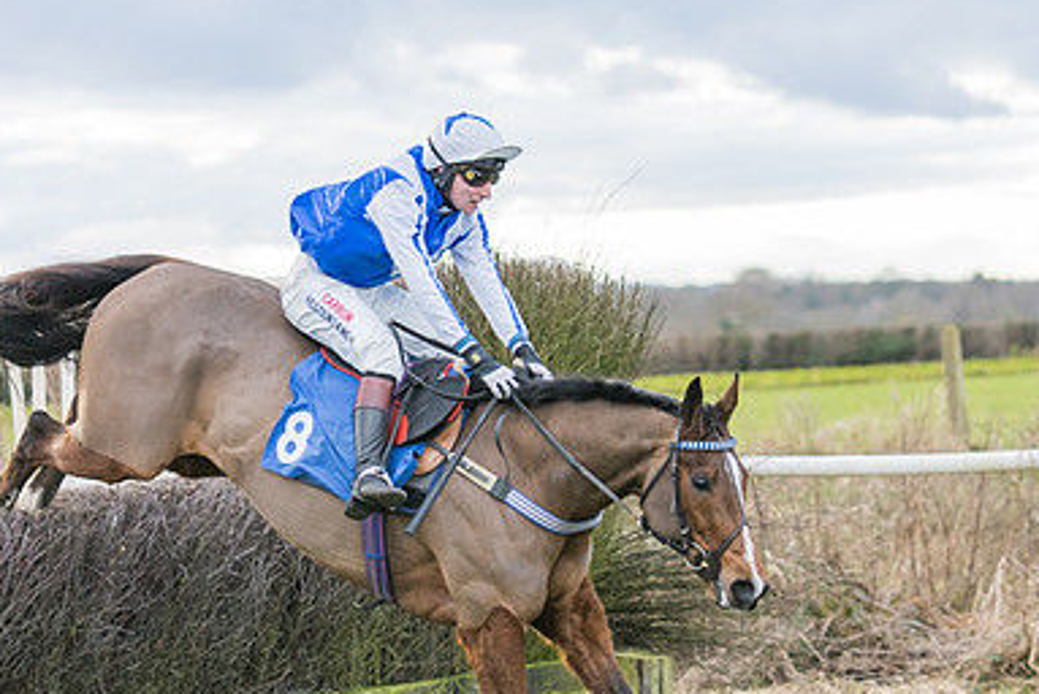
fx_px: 5170
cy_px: 415
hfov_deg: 11.5
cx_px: 371
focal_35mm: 179
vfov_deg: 7.7
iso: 800
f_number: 2.8
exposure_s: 1/1000
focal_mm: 81
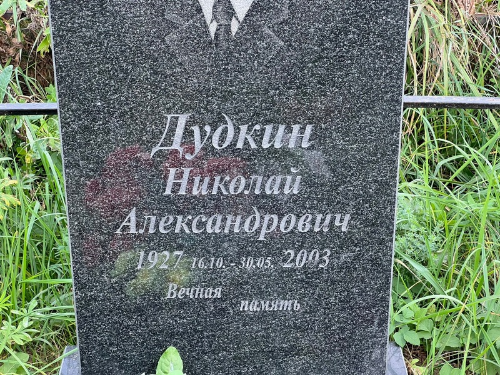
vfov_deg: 19.1
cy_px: 188
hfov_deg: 25.3
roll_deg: +1.0
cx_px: 250
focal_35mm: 77
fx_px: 1112
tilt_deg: -26.4
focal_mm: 9
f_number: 2.8
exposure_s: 1/99
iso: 100
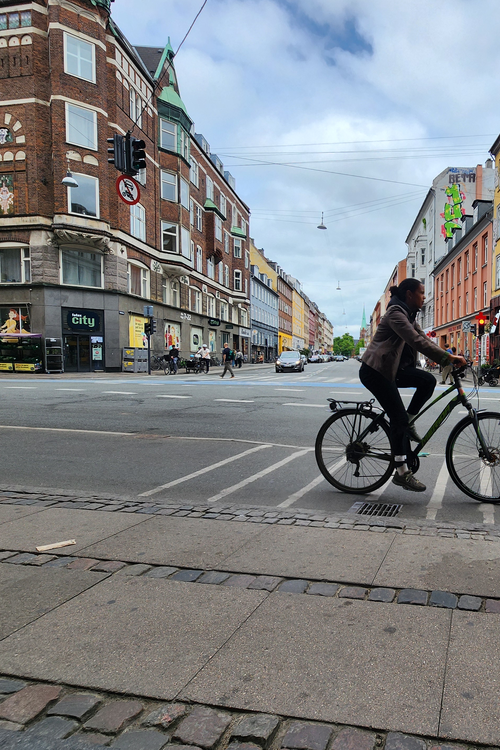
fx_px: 396
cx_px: 407
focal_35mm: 19
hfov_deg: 59.0
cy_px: 381
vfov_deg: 86.9
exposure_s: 1/1517
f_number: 2.2
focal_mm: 2.2
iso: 50
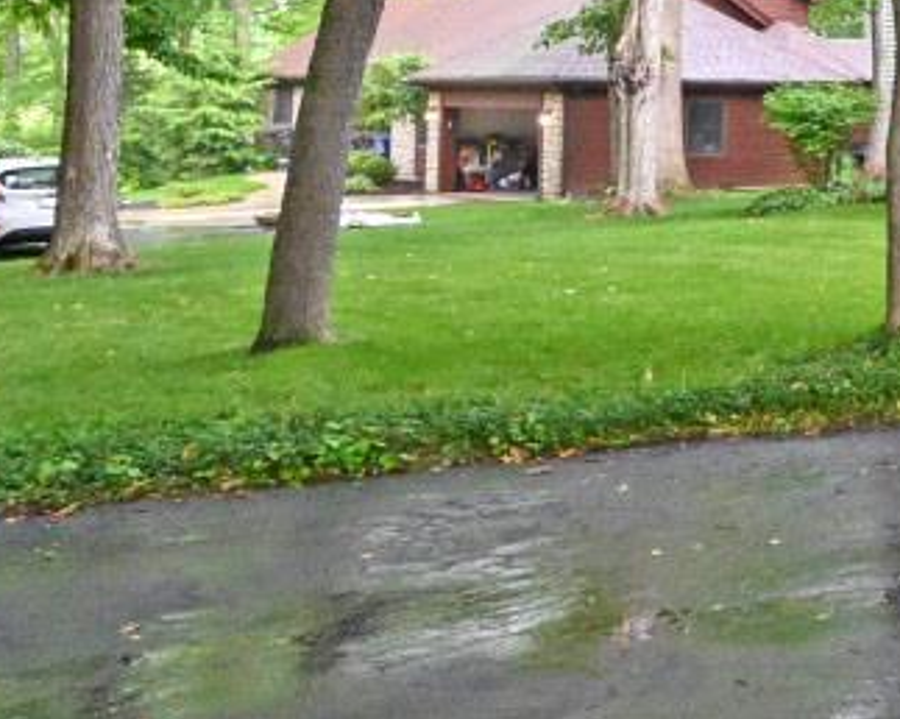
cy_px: 22
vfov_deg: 24.0
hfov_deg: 22.8
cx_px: 1471
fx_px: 1624
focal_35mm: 61
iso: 6400
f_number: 13
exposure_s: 1/125
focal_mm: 14
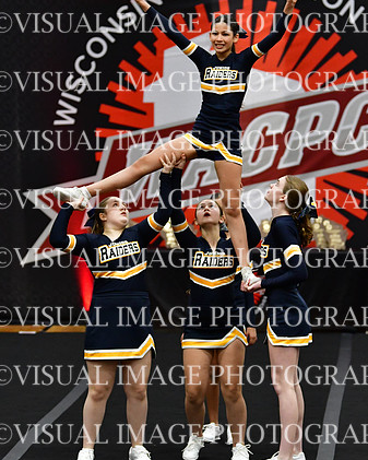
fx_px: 2763
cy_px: 228
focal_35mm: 203
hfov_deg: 7.6
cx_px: 203
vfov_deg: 9.5
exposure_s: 1/800
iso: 4000
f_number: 2.8
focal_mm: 105
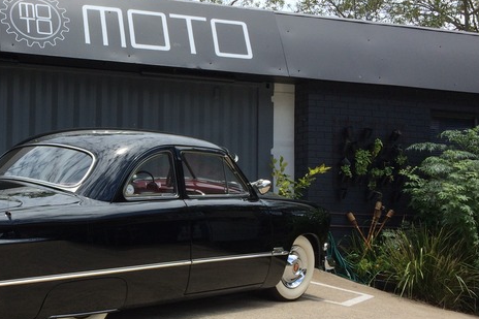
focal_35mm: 52
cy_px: 195
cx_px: 77
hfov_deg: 36.5
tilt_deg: +3.8
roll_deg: -0.1
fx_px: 692
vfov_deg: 25.9
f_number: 2.2
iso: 32
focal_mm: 4.15
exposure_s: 1/1642
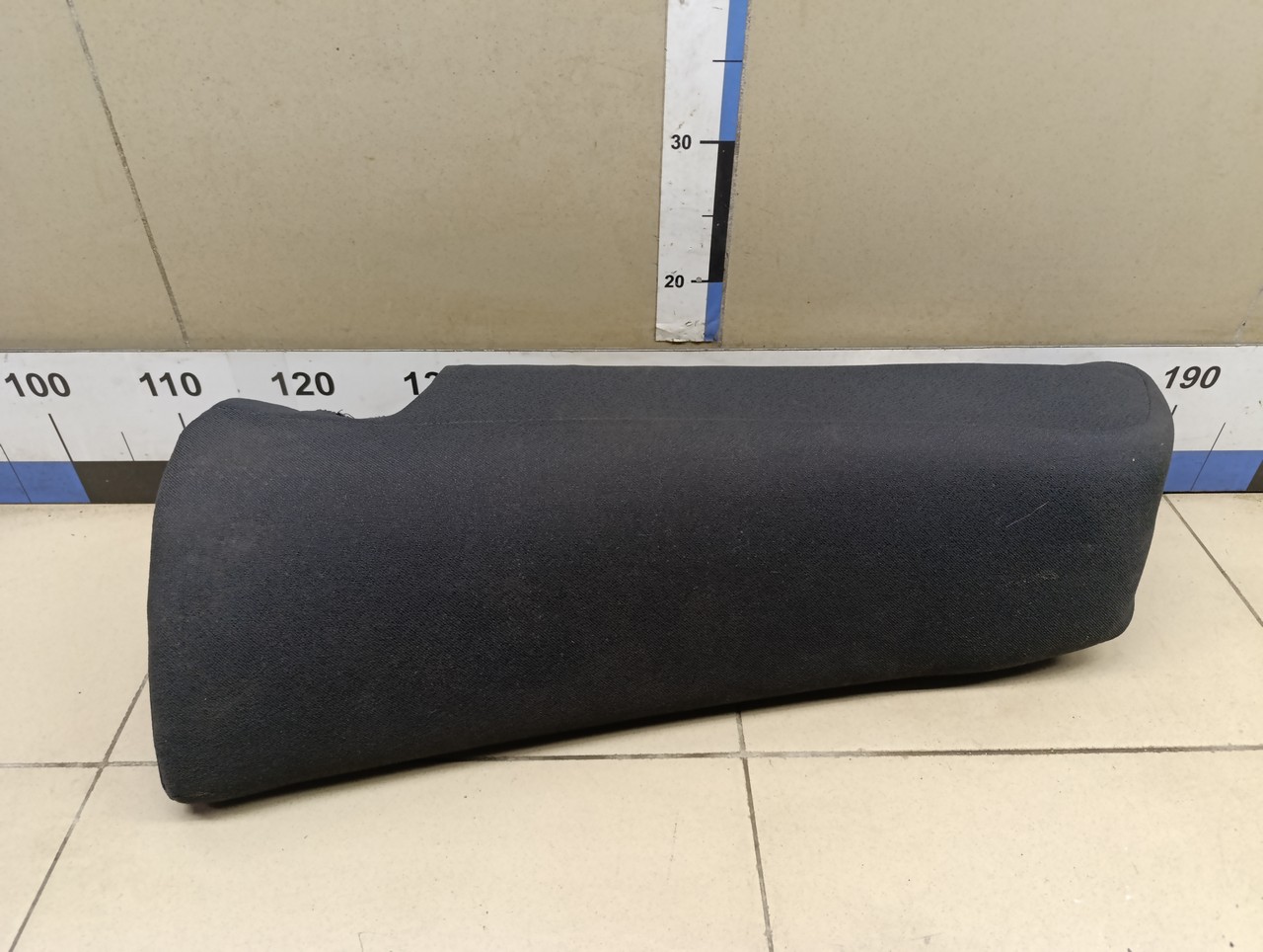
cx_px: 632
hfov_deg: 73.8
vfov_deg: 59.0
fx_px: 840
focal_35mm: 23
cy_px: 476
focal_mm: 6.14
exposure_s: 1/100
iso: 500
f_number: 1.6
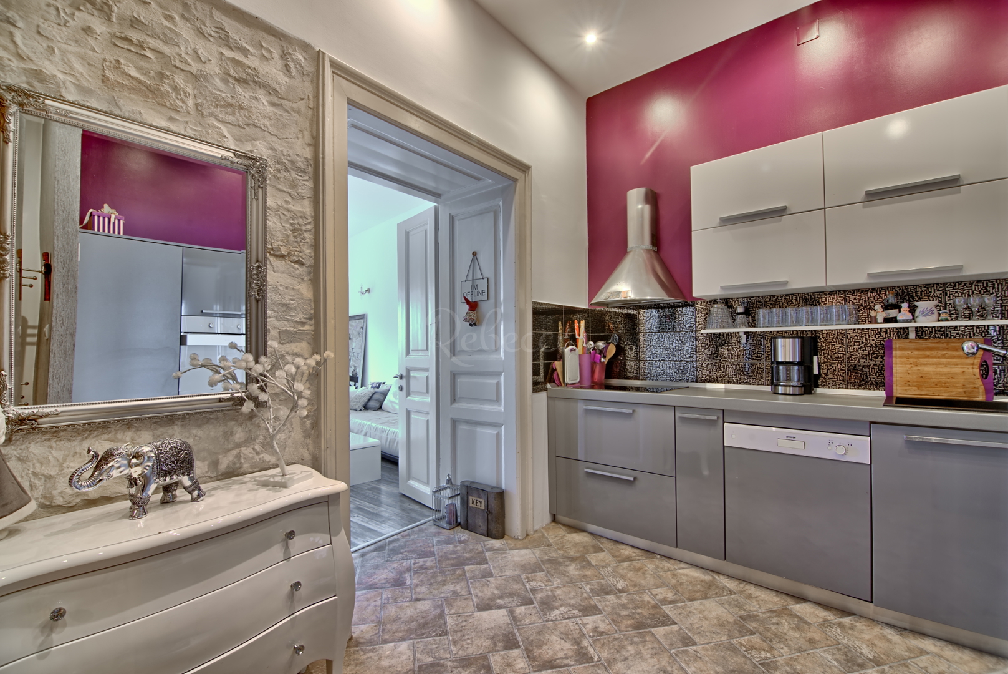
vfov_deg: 73.8
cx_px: 504
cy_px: 337
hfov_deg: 96.7
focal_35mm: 16
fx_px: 448
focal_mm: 16
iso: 100
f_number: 13
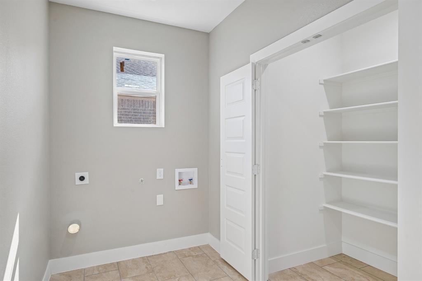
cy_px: 140
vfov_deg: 59.5
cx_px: 211
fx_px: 246
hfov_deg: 81.2
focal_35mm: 21
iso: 400
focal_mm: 21
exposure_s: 1/50
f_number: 8
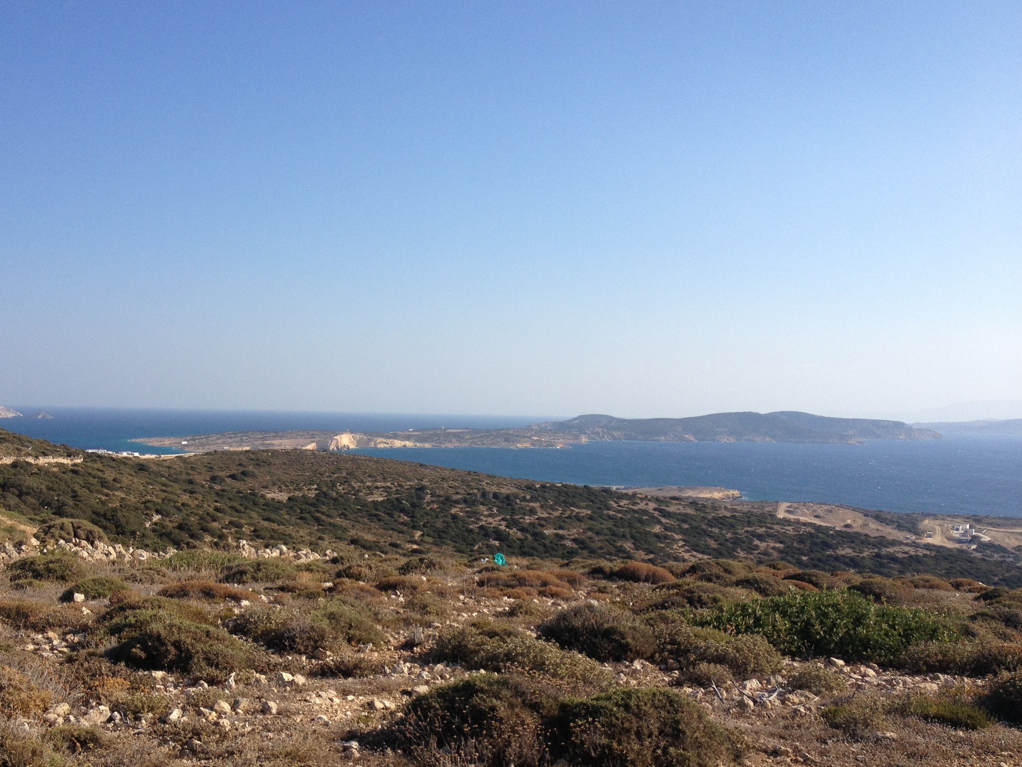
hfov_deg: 45.6
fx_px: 1211
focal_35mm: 41
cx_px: 424
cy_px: 412
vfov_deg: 35.1
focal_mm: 4.28
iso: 50
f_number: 2.4
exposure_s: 1/1905
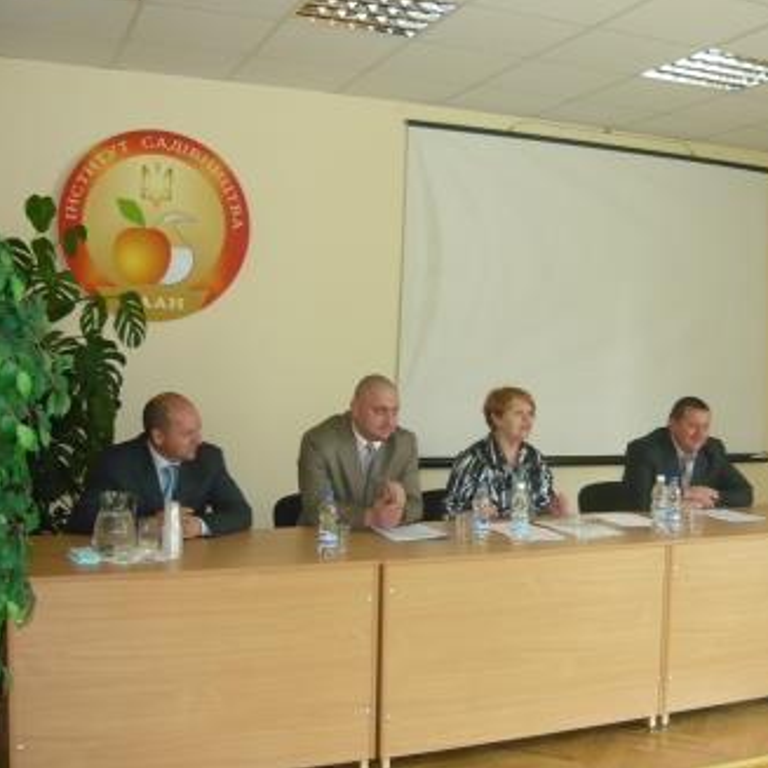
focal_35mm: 40
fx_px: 1004
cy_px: 376
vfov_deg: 41.9
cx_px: 465
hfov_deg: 41.6
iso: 200
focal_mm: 5.5
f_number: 2.8
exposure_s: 1/30
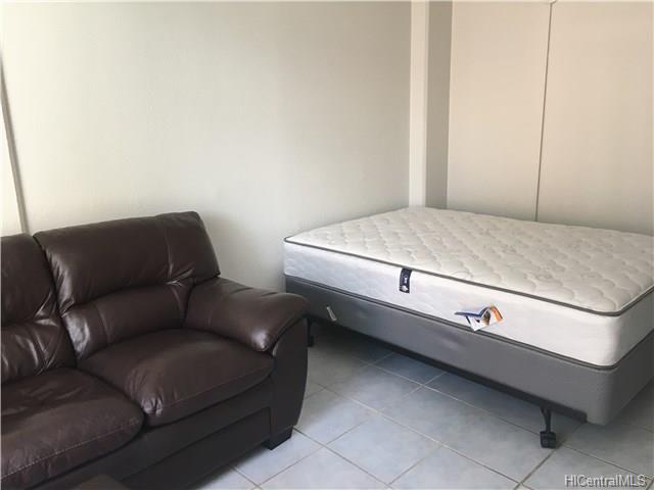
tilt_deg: -15.2
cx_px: 327
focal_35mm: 29
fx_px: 548
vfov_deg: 48.2
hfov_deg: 61.7
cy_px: 245
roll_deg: +2.1
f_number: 2.2
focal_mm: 4.15
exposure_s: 1/30
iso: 25
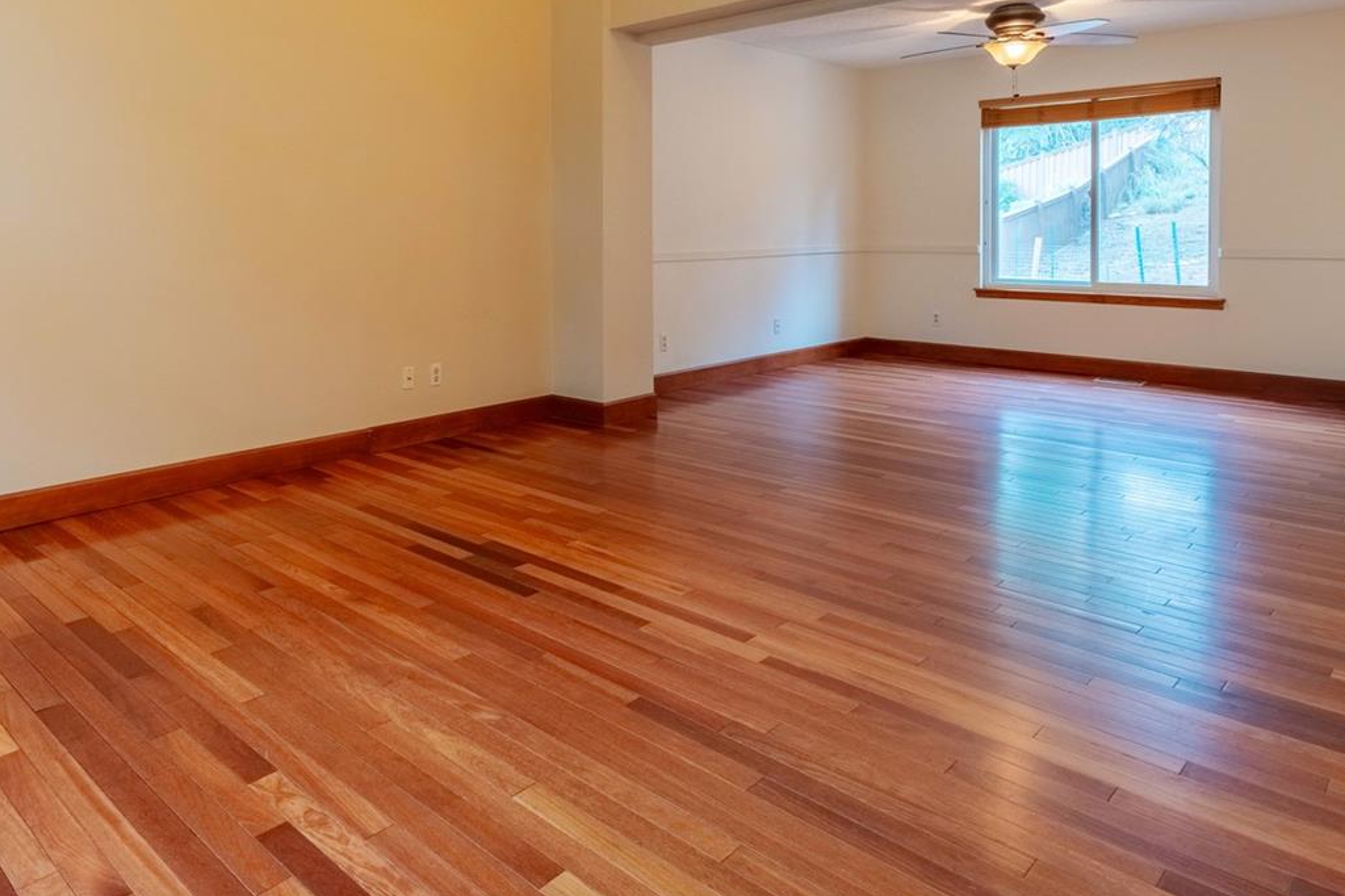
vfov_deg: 49.4
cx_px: 514
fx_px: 934
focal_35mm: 25
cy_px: 234
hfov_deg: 70.5
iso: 1250
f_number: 8
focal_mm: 16
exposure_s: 1/500
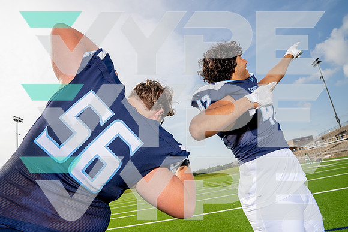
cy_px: 116
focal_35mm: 24
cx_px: 174
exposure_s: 1/250
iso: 100
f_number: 7.1
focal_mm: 24
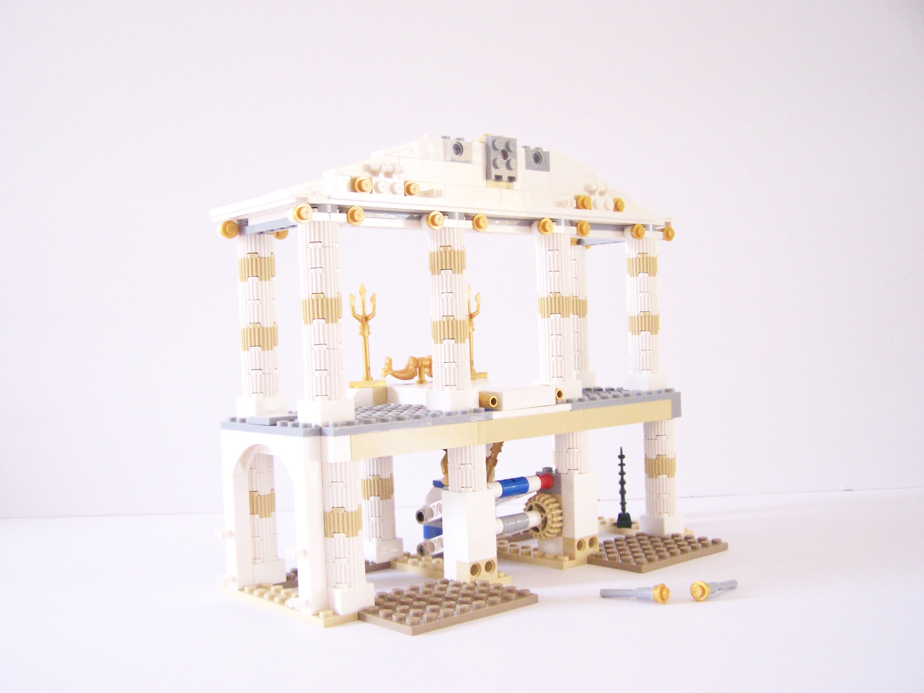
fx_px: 1014
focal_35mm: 38
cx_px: 462
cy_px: 346
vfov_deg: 37.7
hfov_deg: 49.0
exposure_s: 1/15
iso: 400
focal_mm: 6.3
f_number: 3.2
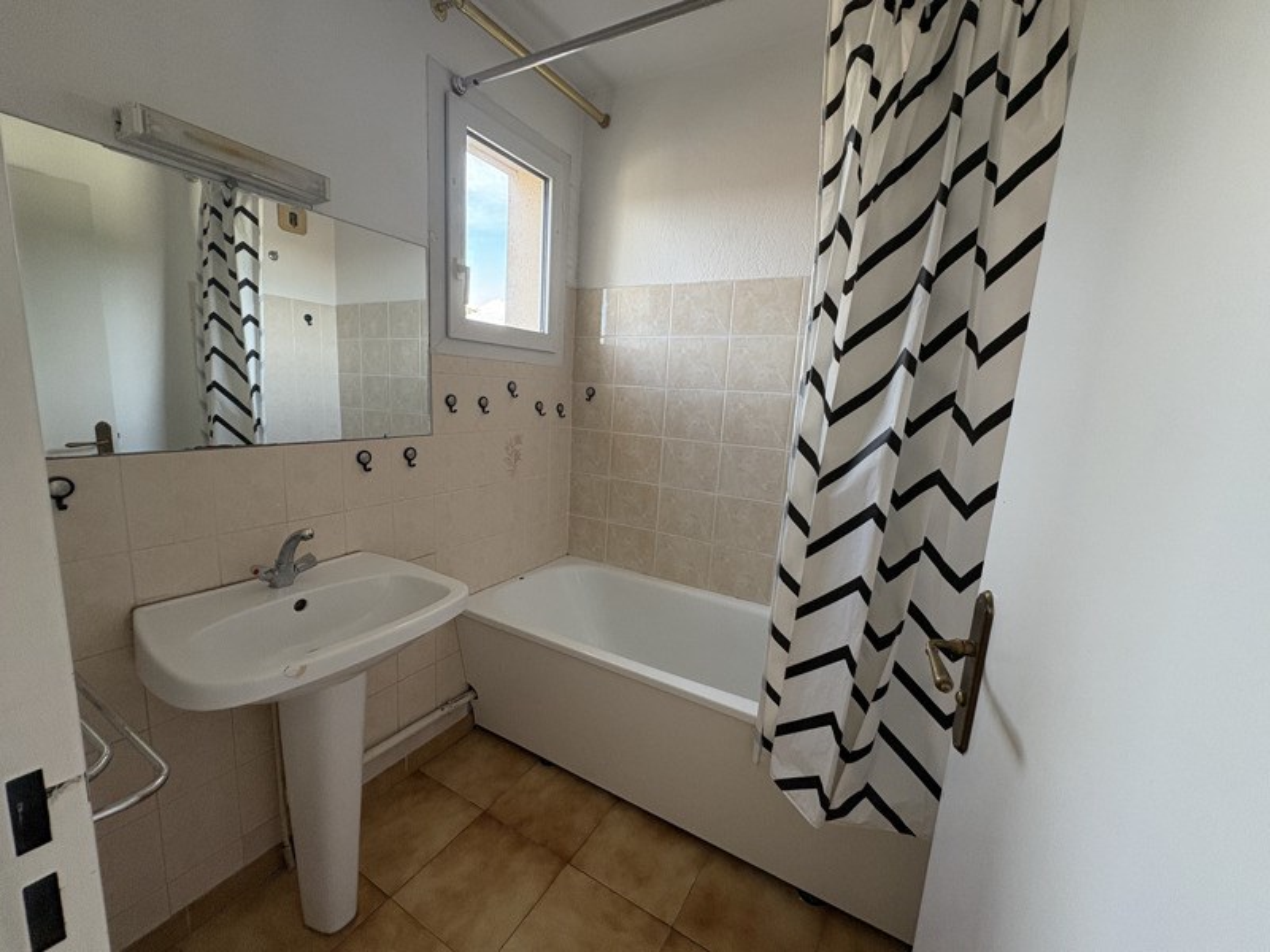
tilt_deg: -9.4
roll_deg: -2.6
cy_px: 476
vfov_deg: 85.7
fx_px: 514
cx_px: 635
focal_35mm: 14
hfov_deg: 102.1
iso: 200
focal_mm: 2.22
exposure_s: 1/99
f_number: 2.2
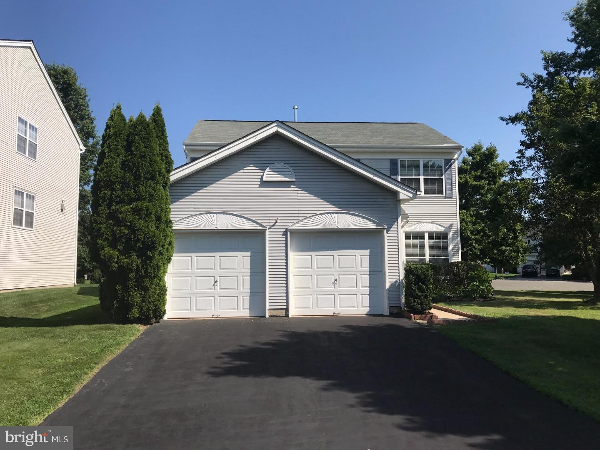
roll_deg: +1.0
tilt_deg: +4.1
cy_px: 225
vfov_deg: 49.7
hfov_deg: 63.4
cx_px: 300
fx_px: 485
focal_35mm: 28
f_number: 1.8
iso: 20
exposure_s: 1/2519
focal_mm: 3.99
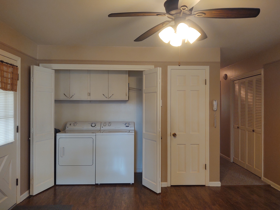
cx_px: 140
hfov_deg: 65.3
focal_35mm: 27
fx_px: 218
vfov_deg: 51.4
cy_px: 105
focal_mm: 4.75
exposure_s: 1/60
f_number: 1.7
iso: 108
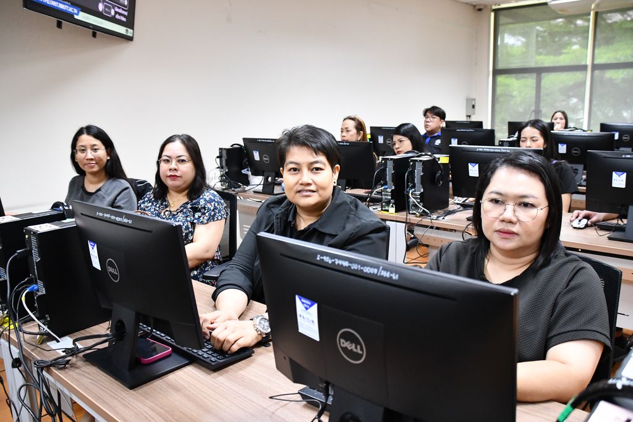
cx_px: 316
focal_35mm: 27
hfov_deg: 67.4
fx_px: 475
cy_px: 211
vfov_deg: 47.9
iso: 3200
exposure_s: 1/100
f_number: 3.5
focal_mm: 18
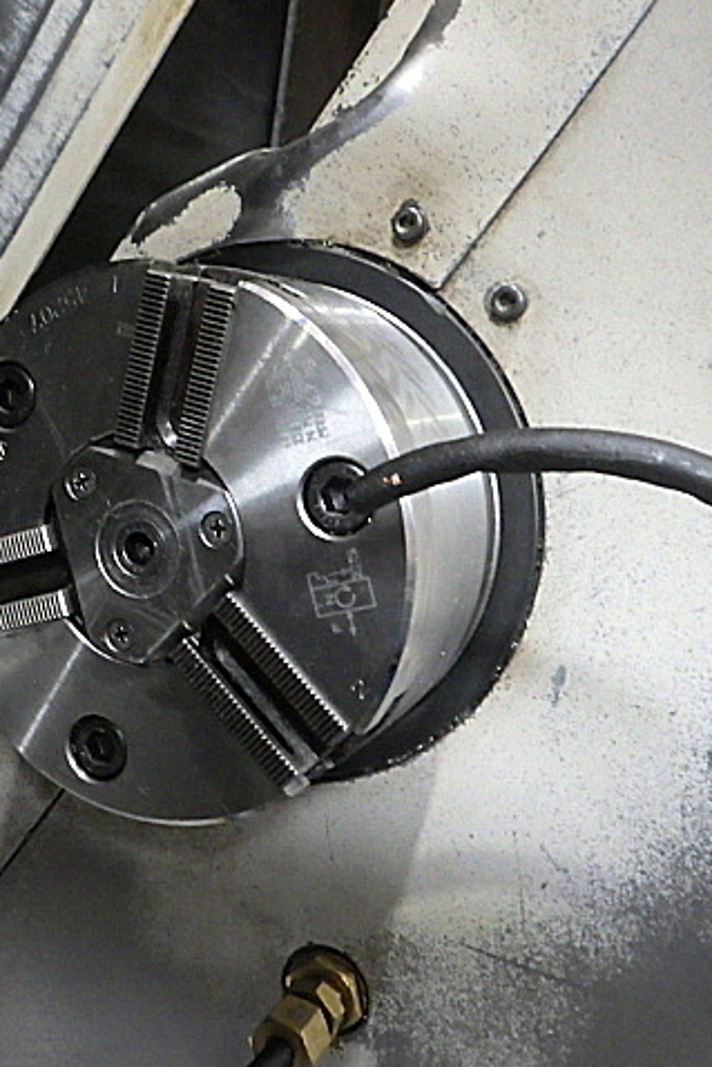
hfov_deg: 33.5
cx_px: 172
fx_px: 1156
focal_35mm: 39
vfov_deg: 49.5
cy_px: 534
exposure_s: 1/45
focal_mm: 5
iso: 1600
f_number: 3.5
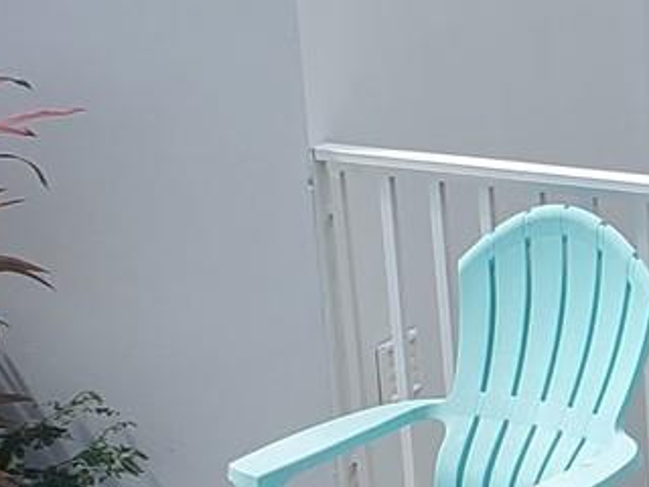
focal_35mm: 130
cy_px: 292
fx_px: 2437
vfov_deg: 11.4
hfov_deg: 13.3
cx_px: 1241
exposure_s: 1/802
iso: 50
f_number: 2.4
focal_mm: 4.3
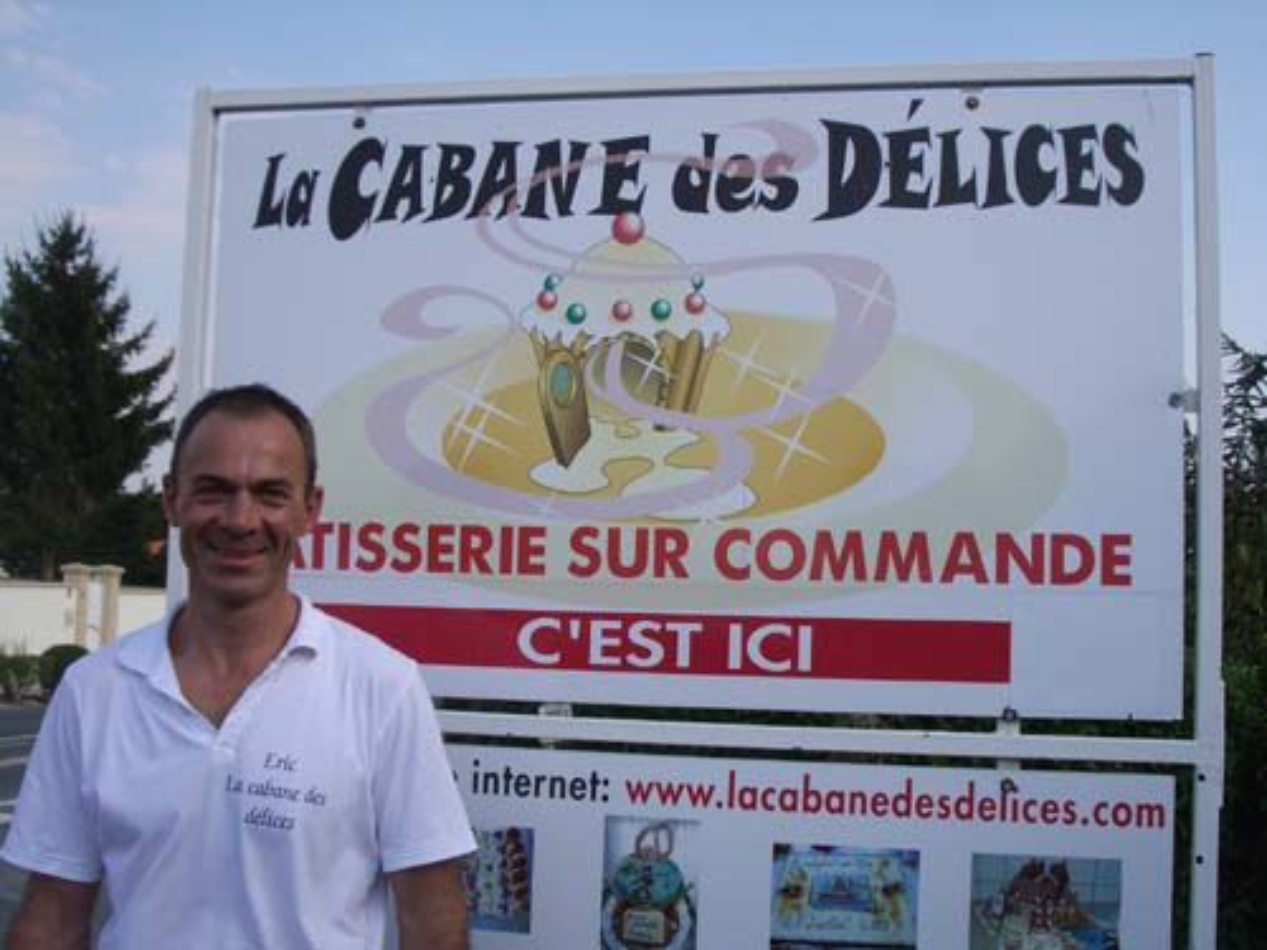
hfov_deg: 45.8
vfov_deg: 35.1
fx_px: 1501
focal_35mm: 41
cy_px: 475
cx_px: 634
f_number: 4.6
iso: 80
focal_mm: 6.8
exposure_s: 1/320
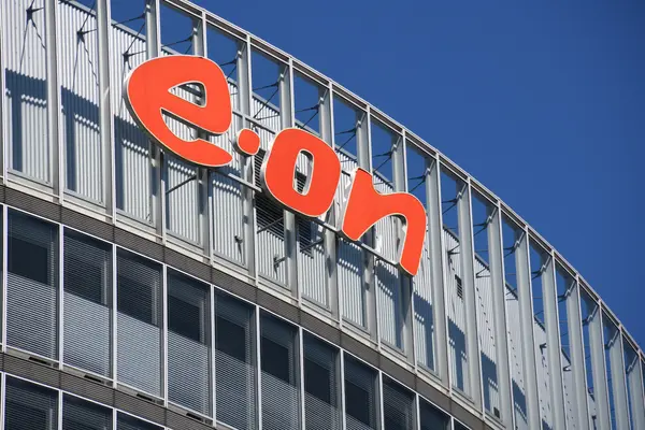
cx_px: 322
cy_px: 215
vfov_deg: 4.6
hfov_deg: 6.9
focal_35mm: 300
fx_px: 5375
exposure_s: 1/320
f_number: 10
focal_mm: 300
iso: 100
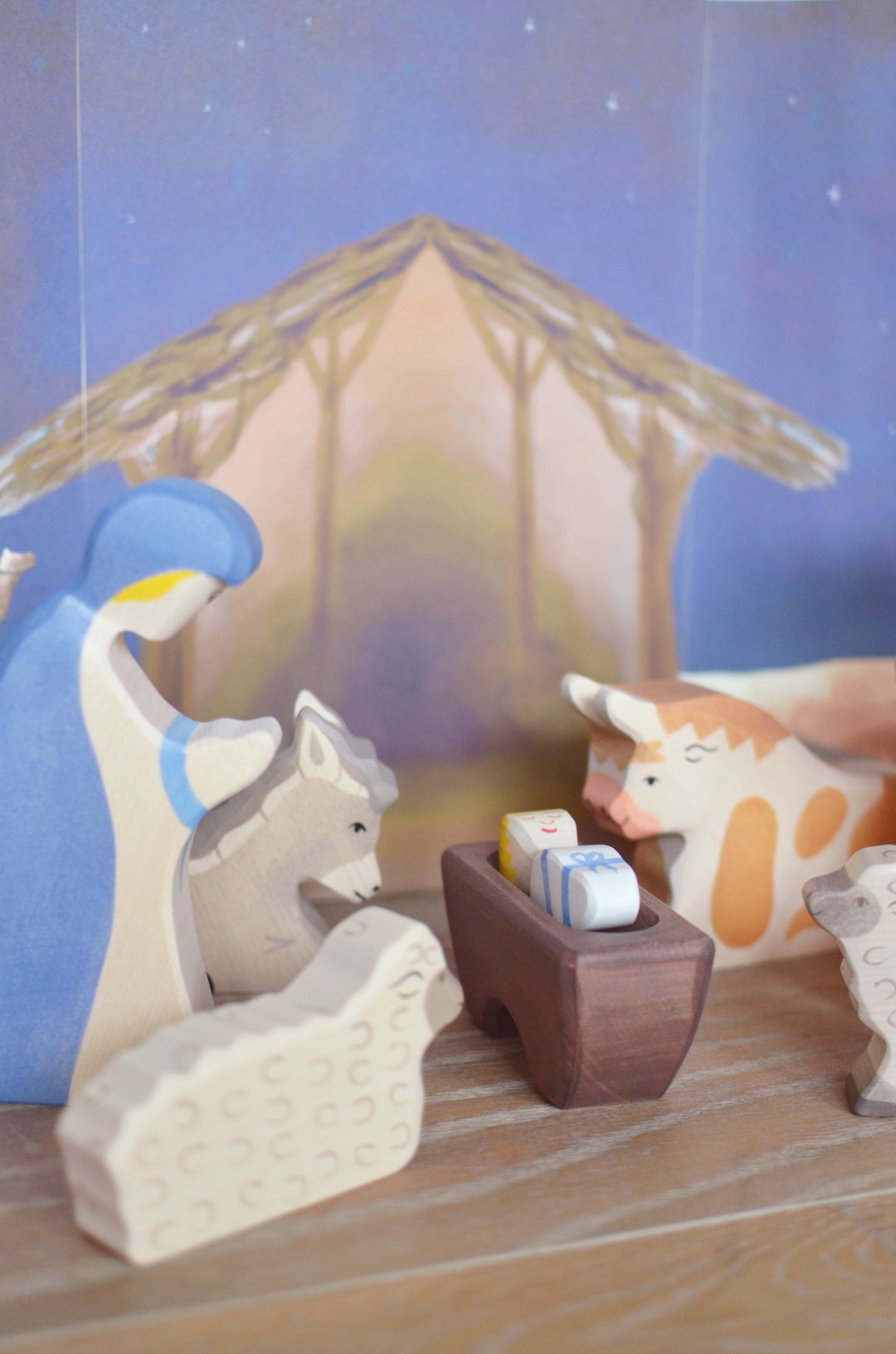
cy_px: 677
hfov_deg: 25.6
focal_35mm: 52
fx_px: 1969
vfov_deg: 37.9
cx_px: 448
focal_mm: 35
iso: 1000
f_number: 1.8
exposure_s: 1/100
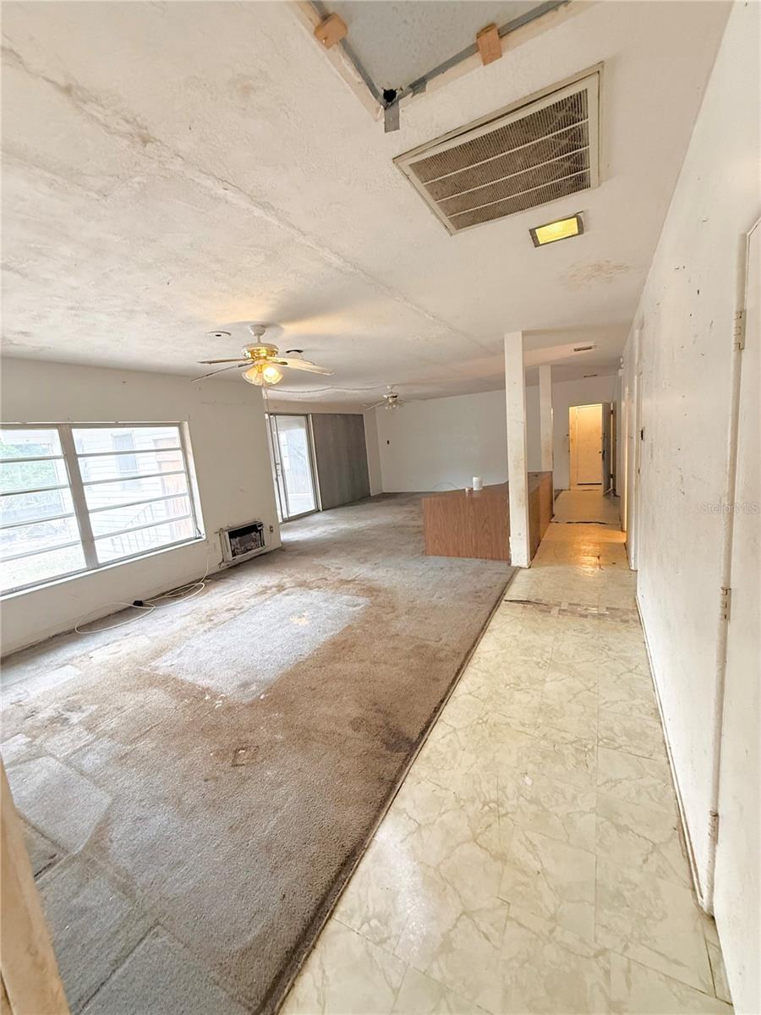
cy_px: 508
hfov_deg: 85.7
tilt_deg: -8.1
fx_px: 410
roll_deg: +4.6
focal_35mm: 14
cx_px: 380
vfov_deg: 102.1
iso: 400
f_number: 2.2
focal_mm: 2.22
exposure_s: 1/60
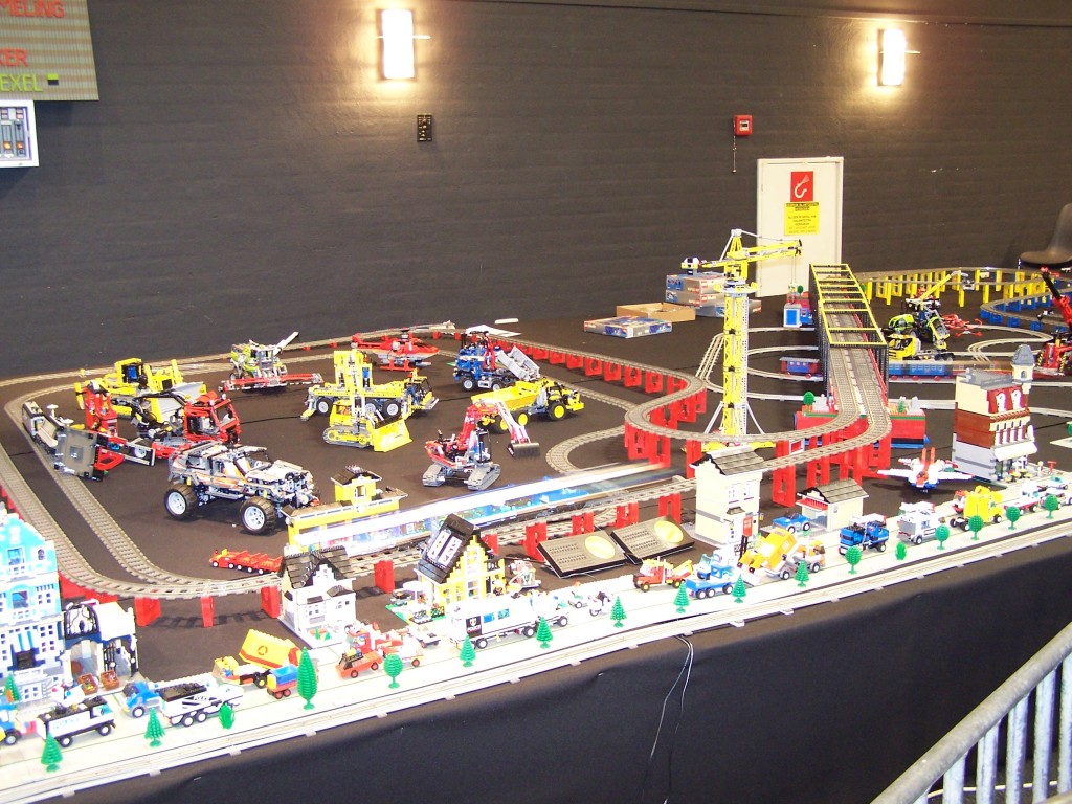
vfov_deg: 36.0
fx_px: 1239
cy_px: 402
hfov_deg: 46.8
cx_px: 536
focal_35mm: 40
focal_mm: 6.7
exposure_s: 1/2
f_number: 2.8
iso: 140
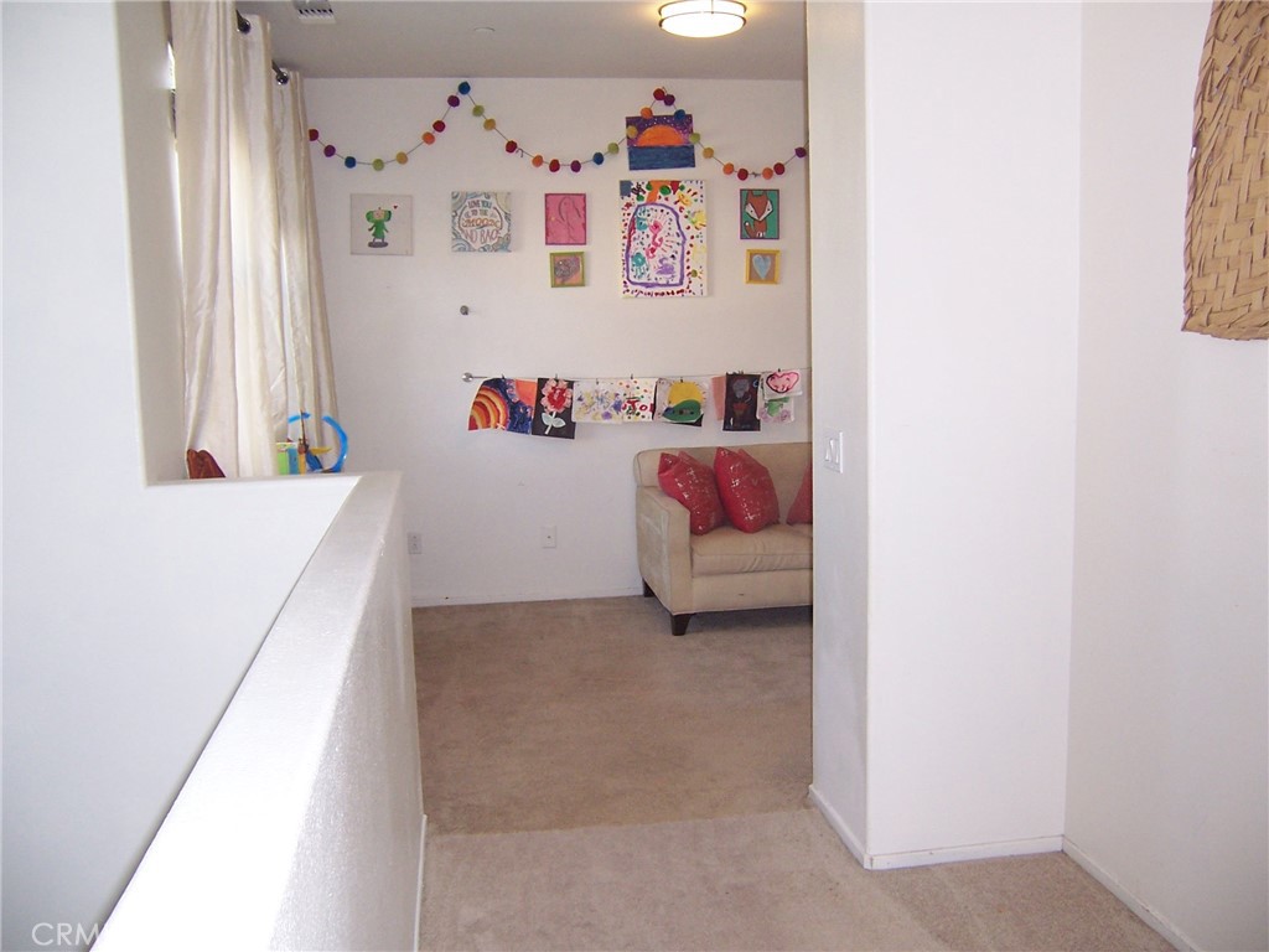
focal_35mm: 33
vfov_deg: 42.9
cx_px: 634
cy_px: 476
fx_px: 1210
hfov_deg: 55.4
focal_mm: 5.5
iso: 140
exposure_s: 1/60
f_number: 2.8
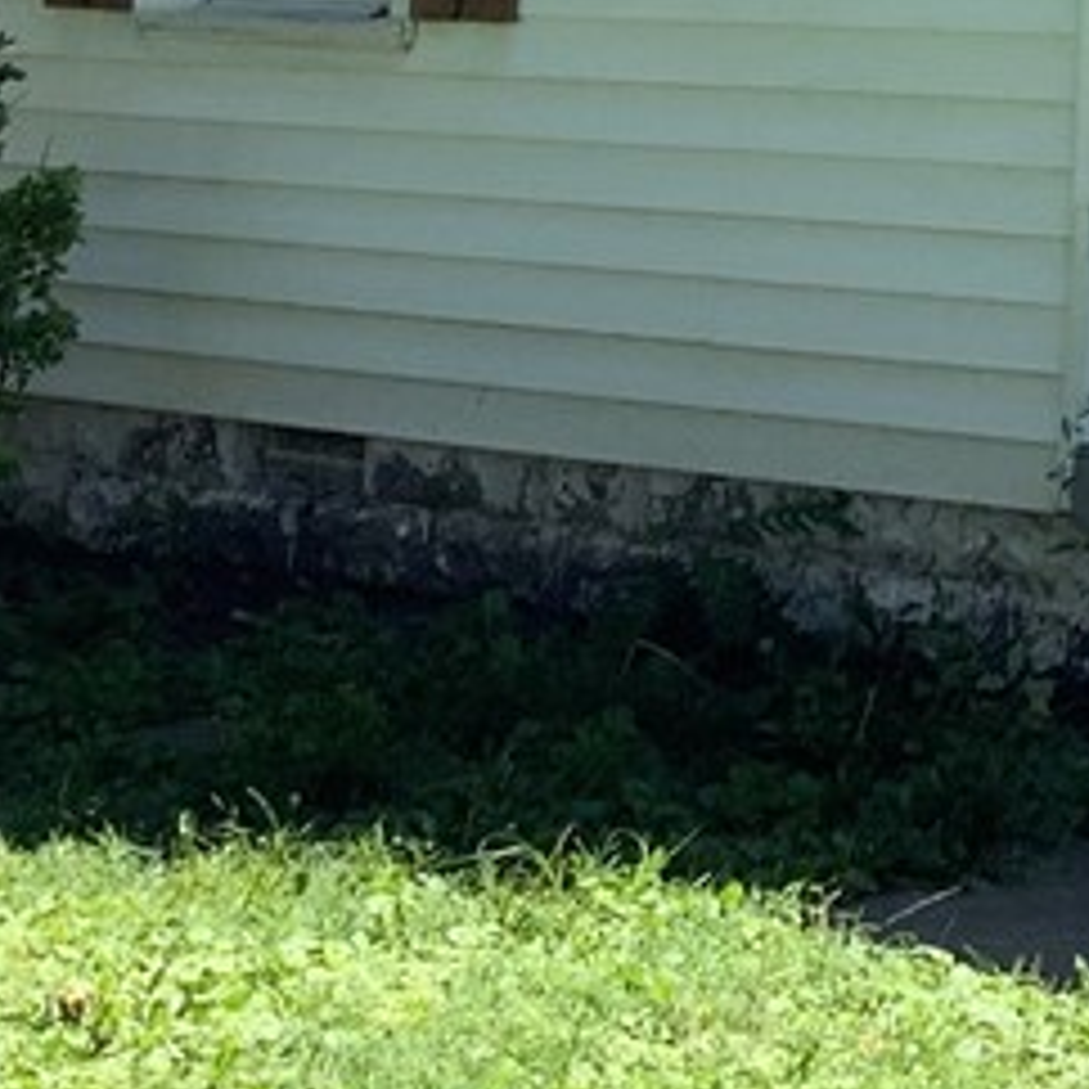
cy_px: -585
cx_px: 1724
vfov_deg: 14.0
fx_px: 4129
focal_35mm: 116
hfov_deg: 13.9
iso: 25
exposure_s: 1/582
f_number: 2.4
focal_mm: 3.3
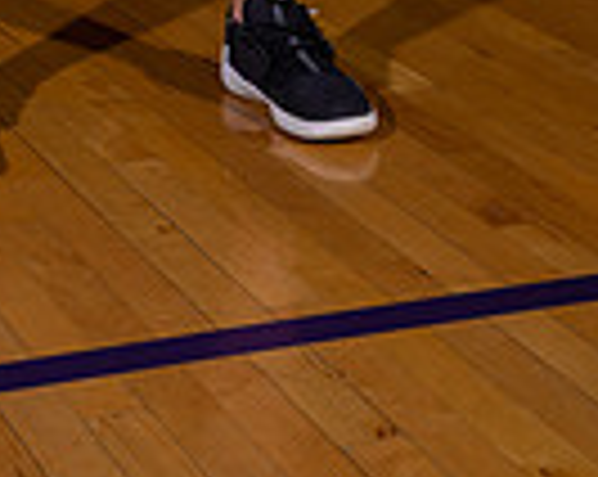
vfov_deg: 10.2
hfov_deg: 13.9
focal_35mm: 137
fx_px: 2421
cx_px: 27
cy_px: -522
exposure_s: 1/125
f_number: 5.6
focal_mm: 43
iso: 200
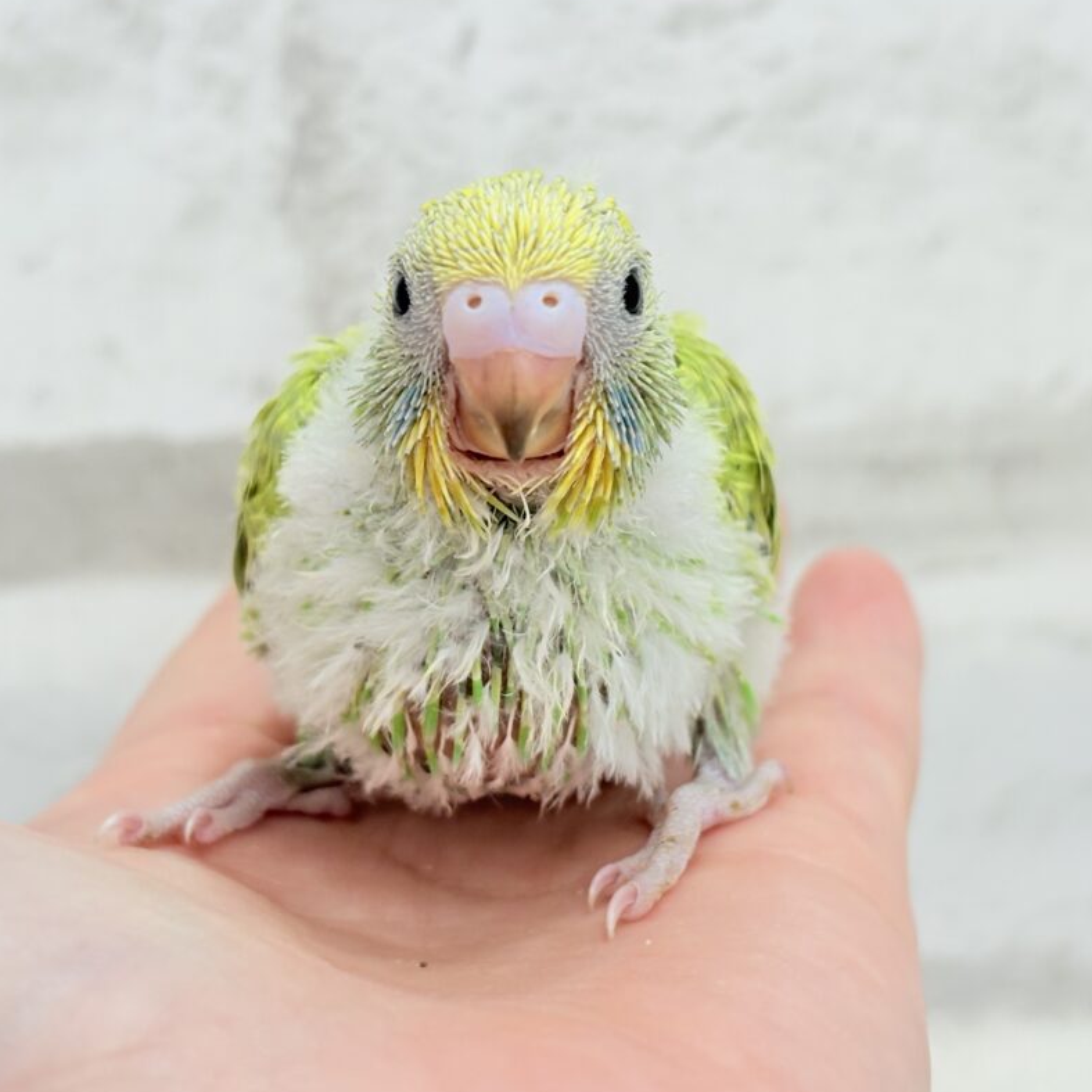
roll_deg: +1.1
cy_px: 495
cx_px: 558
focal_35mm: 70
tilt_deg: -5.8
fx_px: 2498
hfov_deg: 24.7
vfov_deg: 24.6
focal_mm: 5.96
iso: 80
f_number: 1.6
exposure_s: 1/100
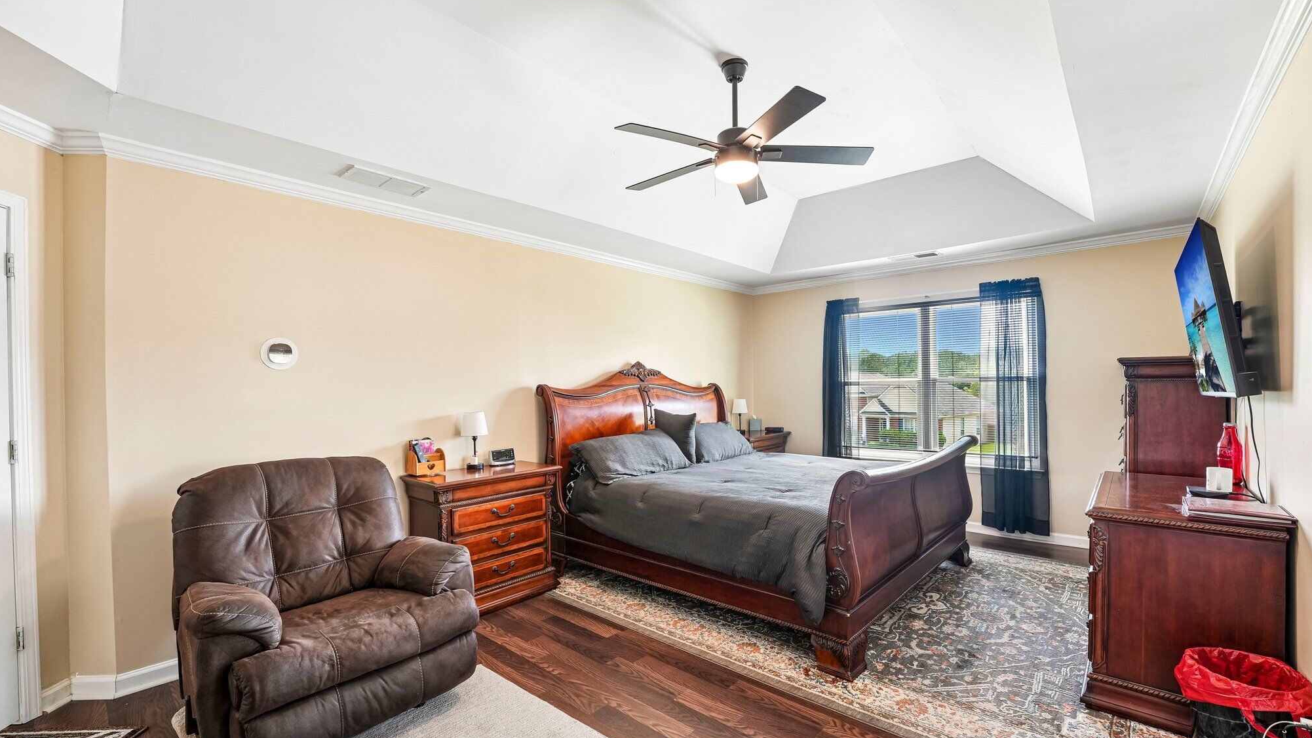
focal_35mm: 15
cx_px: 668
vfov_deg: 70.5
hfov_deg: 103.0
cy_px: 385
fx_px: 522
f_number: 8
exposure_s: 1/6
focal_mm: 14
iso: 320
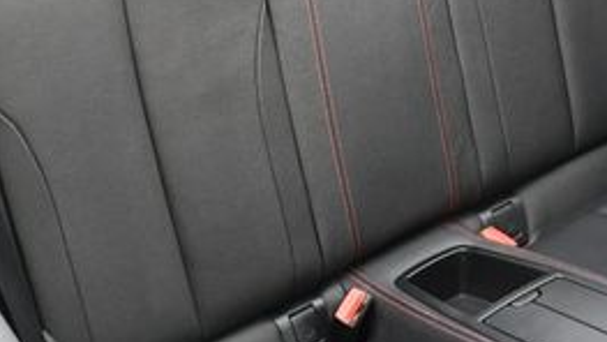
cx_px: 367
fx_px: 1481
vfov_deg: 13.1
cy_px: 37
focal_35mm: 92
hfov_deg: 23.1
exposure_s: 1/250
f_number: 4.5
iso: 400
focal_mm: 18
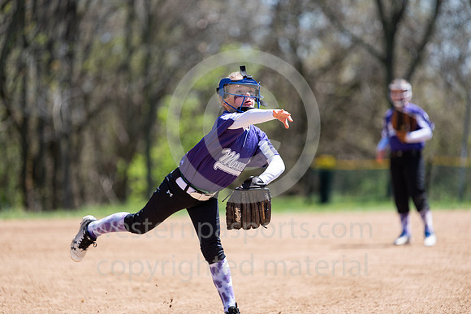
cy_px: 157
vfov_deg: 6.9
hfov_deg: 10.3
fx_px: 2617
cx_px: 236
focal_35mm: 200
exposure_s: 1/1600
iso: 200
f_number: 3.2
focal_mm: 200
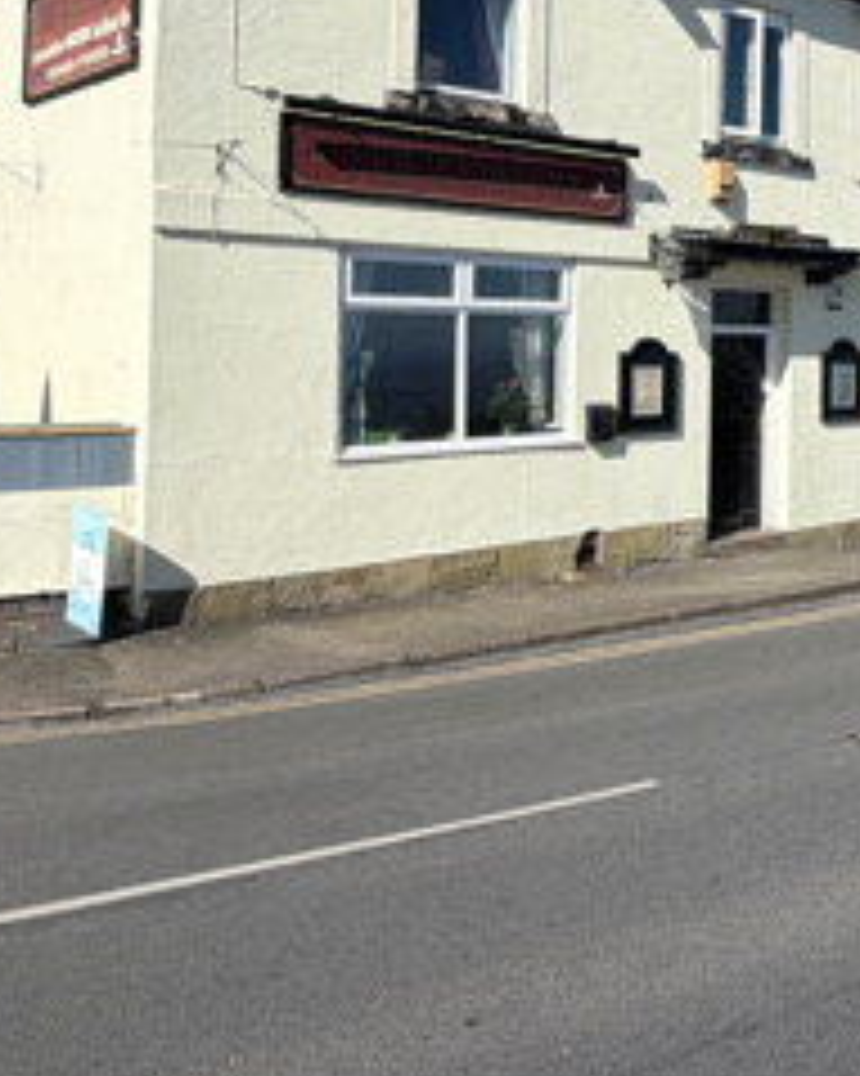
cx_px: 855
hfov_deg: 34.1
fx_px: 1273
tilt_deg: +2.8
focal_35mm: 40
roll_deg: -2.1
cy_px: 308
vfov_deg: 44.7
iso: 25
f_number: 2.2
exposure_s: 1/1211
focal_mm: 2.22
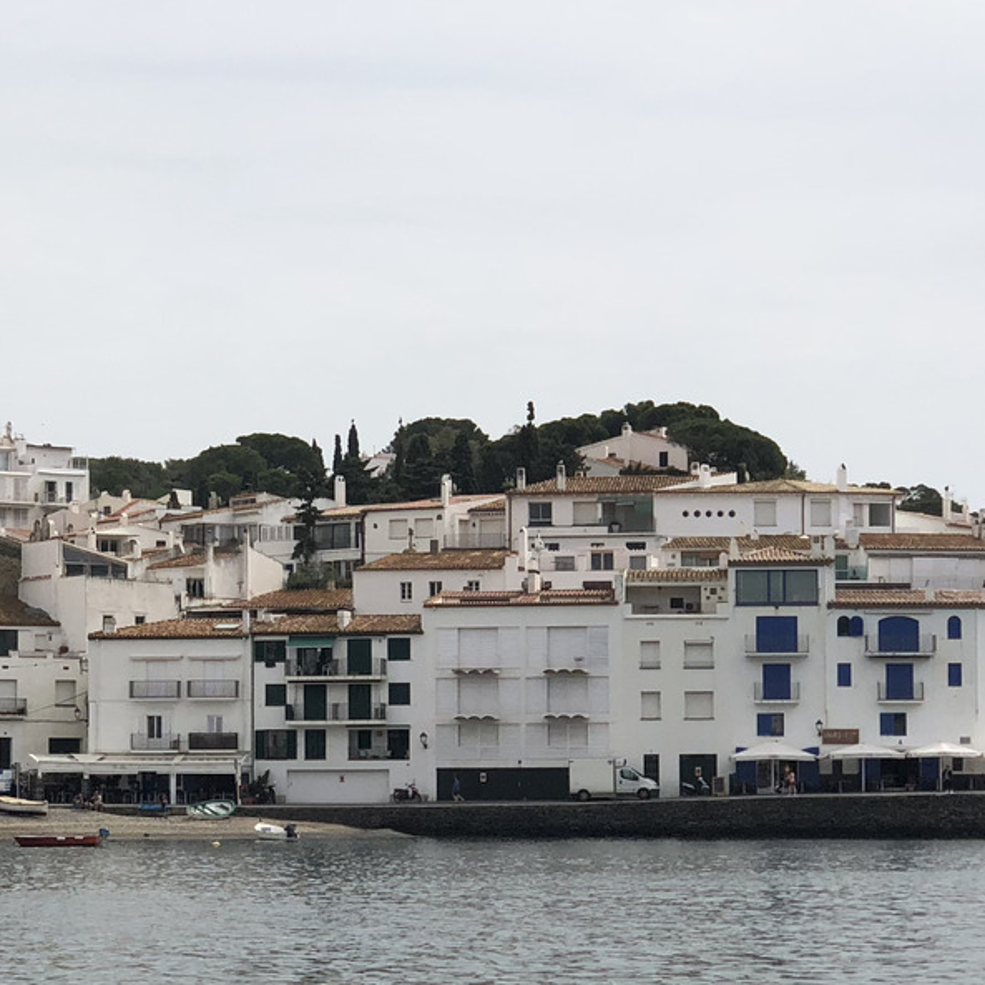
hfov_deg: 14.0
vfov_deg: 14.0
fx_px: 3992
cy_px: 683
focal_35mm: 124
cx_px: 213
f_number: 2.4
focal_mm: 6
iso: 16
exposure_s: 1/1919
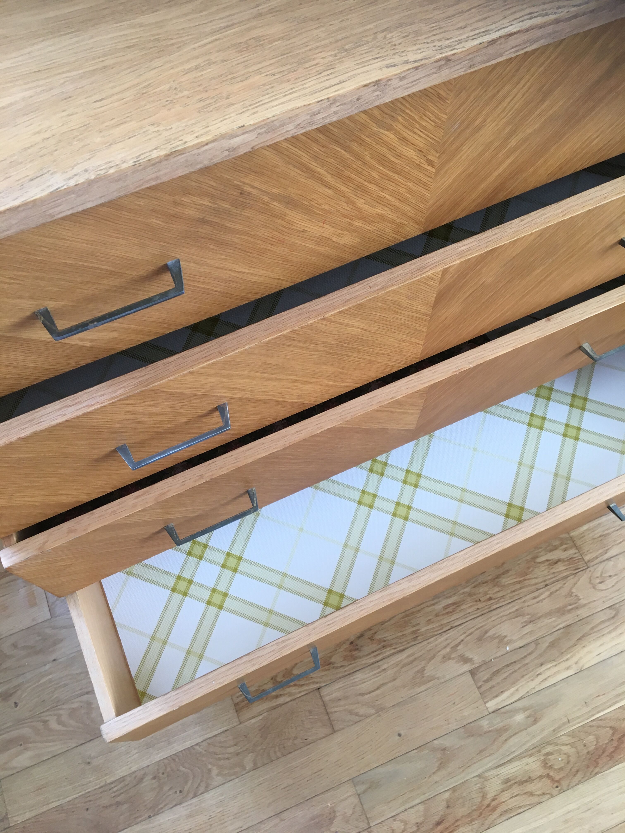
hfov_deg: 48.2
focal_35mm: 29
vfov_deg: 61.7
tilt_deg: -65.5
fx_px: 698
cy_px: 416
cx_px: 312
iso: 25
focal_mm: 4.15
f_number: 2.2
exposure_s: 1/33
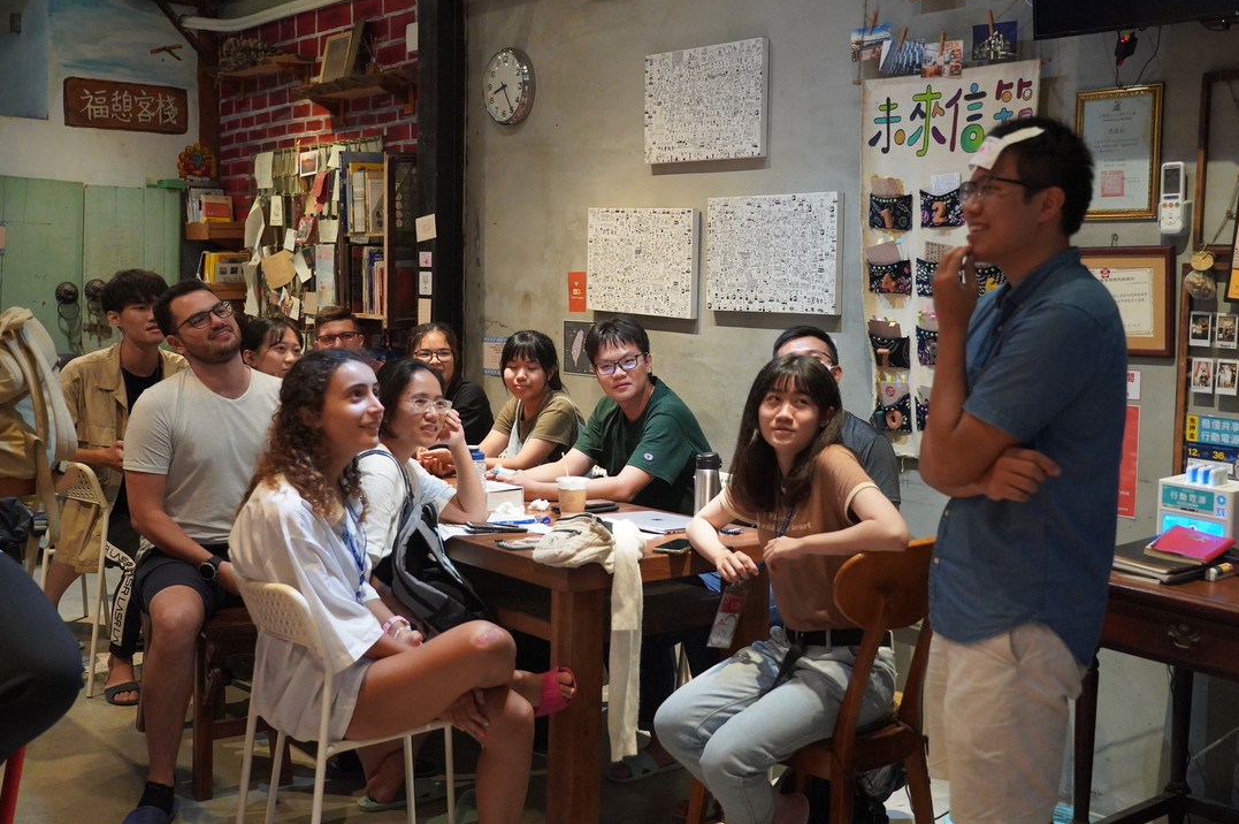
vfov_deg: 34.1
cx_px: 663
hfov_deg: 49.6
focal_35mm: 39
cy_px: 373
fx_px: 1341
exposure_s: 1/160
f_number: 4
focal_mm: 35
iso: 8000
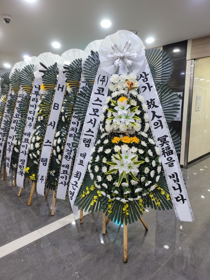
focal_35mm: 26
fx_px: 210
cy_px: 140
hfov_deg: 53.1
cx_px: 105
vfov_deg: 67.3
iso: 250
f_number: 1.8
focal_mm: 5
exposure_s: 1/40
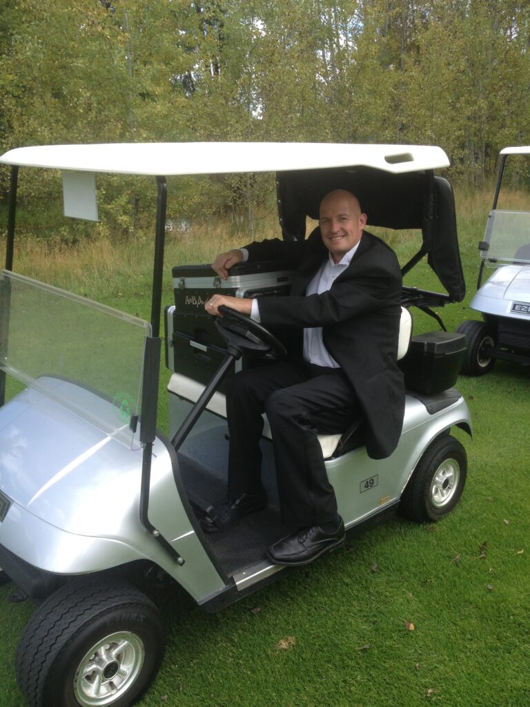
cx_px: 265
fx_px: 715
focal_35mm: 35
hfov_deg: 40.7
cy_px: 354
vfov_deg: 52.6
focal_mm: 4.28
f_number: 2.4
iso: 50
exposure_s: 1/438
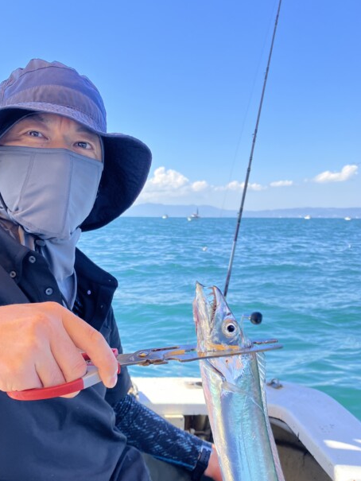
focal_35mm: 37
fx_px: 514
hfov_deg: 38.5
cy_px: 302
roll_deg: -1.1
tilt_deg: -7.8
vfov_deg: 49.6
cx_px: 143
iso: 32
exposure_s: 1/415
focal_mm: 3.99
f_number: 1.8
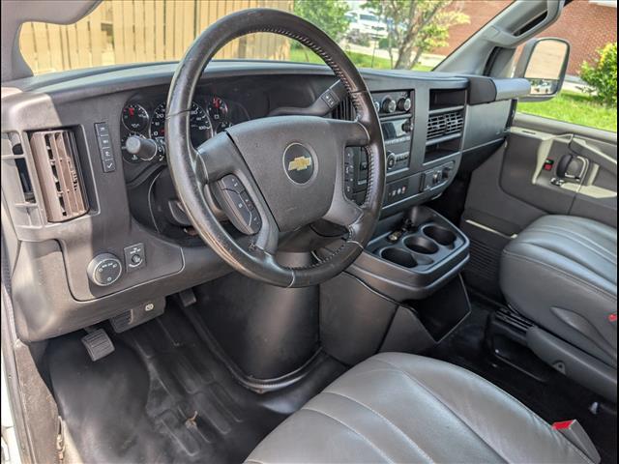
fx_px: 429
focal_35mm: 24
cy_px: 232
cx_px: 310
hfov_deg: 71.6
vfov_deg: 56.8
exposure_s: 1/333
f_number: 1.68
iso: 19
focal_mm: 6.9
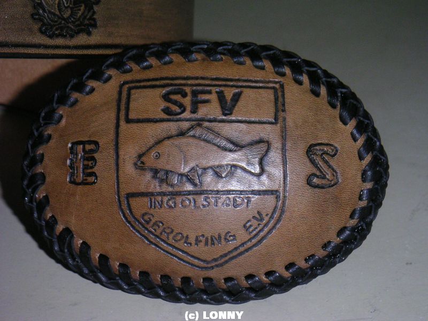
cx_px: 214
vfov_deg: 15.2
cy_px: 160
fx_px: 1199
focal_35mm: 97
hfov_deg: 20.2
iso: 160
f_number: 8
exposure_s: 1/90
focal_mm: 15
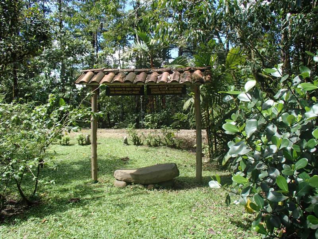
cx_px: 159
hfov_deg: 63.4
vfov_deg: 49.7
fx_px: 257
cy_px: 120
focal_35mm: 28
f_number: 3.9
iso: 100
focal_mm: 5
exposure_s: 1/250
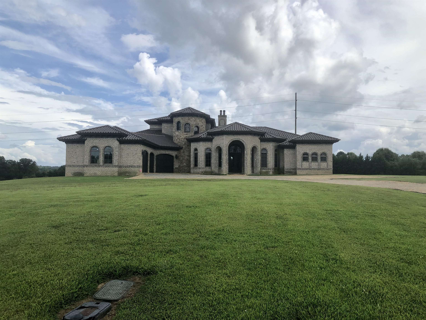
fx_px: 345
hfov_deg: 63.4
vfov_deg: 49.7
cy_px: 160
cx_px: 213
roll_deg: -1.8
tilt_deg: +4.1
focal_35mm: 28
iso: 20
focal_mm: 3.99
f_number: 1.8
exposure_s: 1/2404
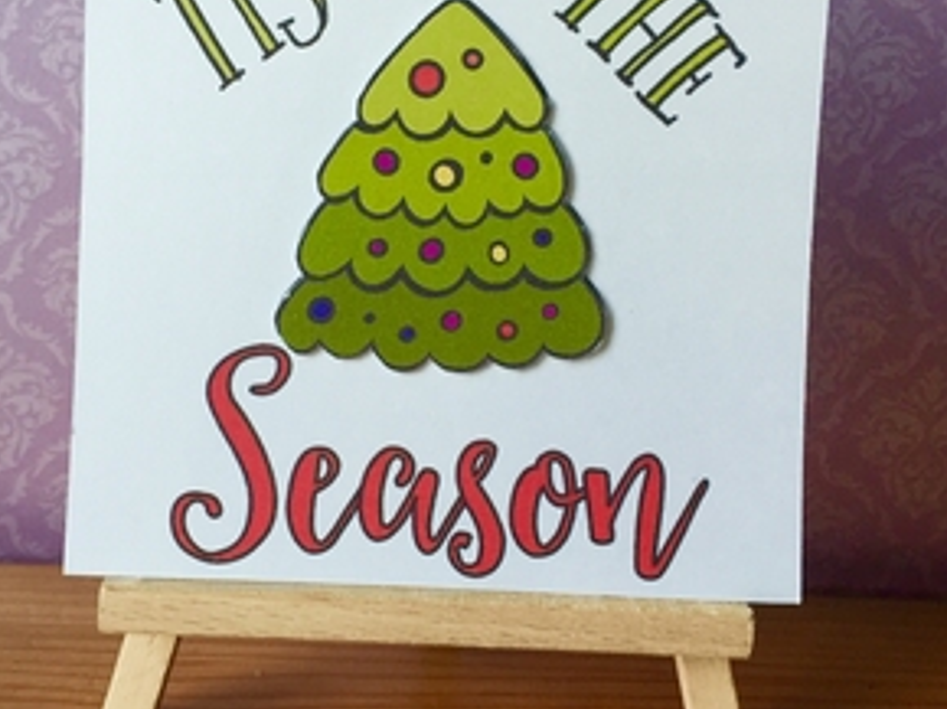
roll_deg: -2.4
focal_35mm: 45
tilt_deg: -14.8
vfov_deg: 32.0
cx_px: 369
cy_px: 266
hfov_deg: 41.9
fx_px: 1230
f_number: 2.2
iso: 50
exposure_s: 1/33
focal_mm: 4.15
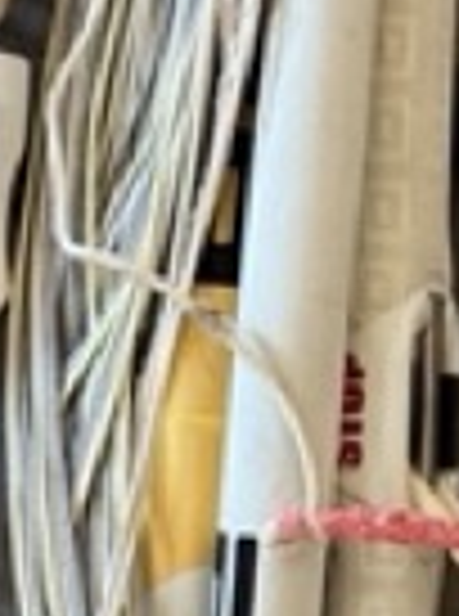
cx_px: 428
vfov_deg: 8.8
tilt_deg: -84.0
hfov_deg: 6.6
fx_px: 3997
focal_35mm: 225
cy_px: 459
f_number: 1.78
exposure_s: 1/60
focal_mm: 6.76
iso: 160
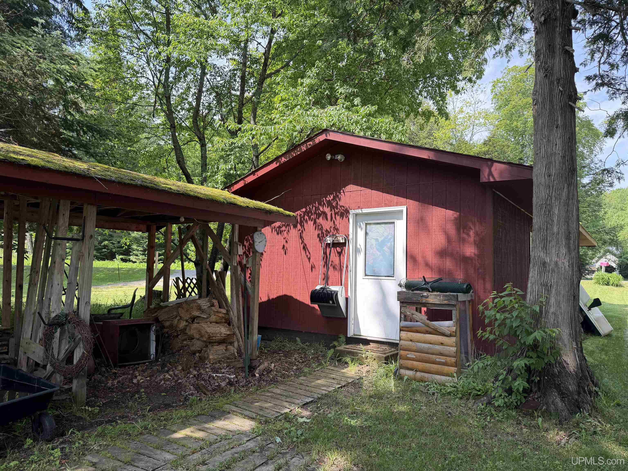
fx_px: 435
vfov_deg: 56.8
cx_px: 314
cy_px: 236
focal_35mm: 24
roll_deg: -1.9
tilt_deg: +4.1
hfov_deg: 71.6
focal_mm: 6.76
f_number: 1.78
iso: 100
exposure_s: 1/788
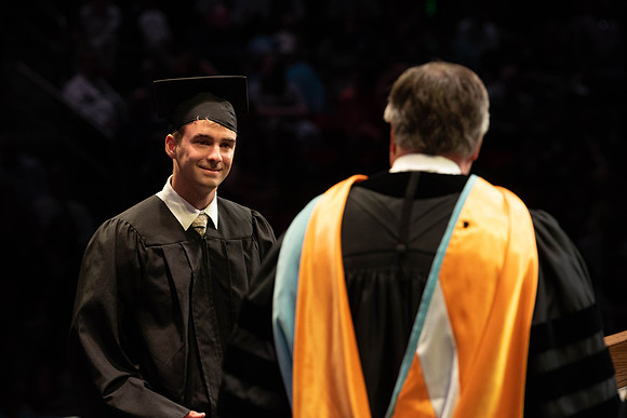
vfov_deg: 7.2
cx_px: 284
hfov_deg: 10.7
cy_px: 189
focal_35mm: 191
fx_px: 3336
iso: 1600
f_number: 4.5
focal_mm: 175
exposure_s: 1/320
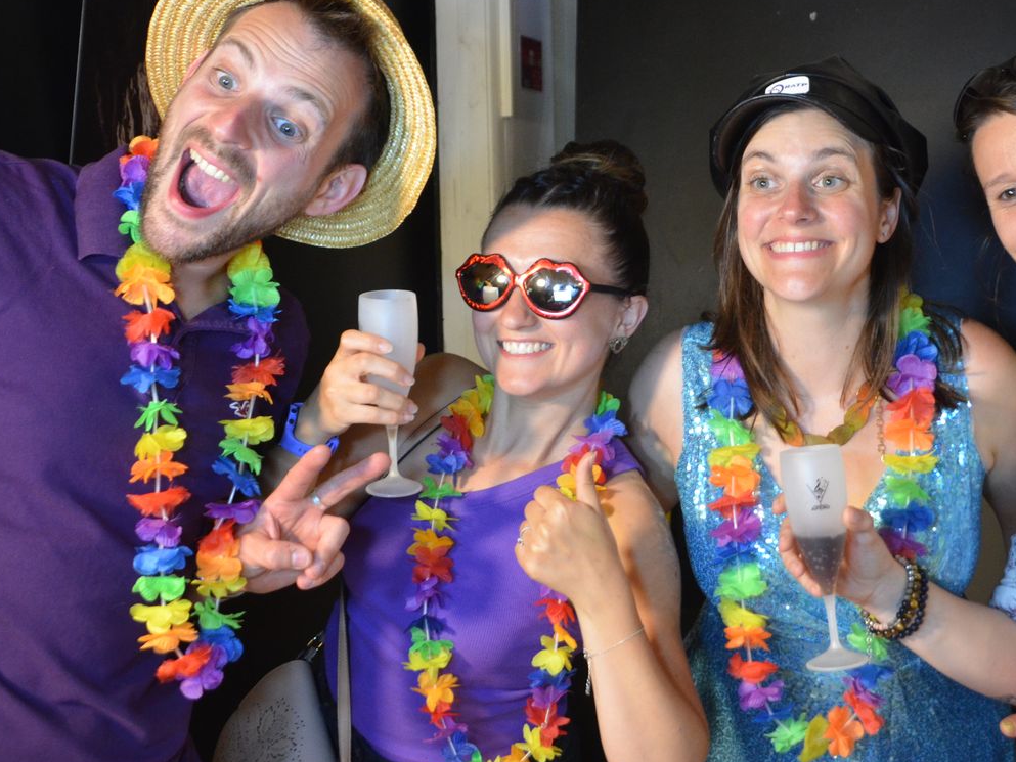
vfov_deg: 28.0
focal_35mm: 52
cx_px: 559
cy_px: 309
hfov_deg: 36.8
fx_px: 1526
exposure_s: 1/25
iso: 1600
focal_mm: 22
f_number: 3.8
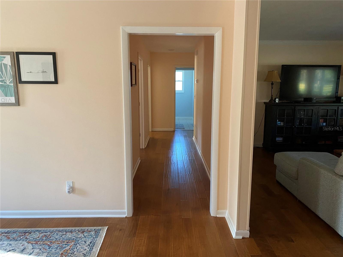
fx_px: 258
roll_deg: -0.3
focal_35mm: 26
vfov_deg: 53.1
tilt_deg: -10.3
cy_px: 128
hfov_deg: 67.3
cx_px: 172
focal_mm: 4.25
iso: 250
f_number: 1.8
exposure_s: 1/60
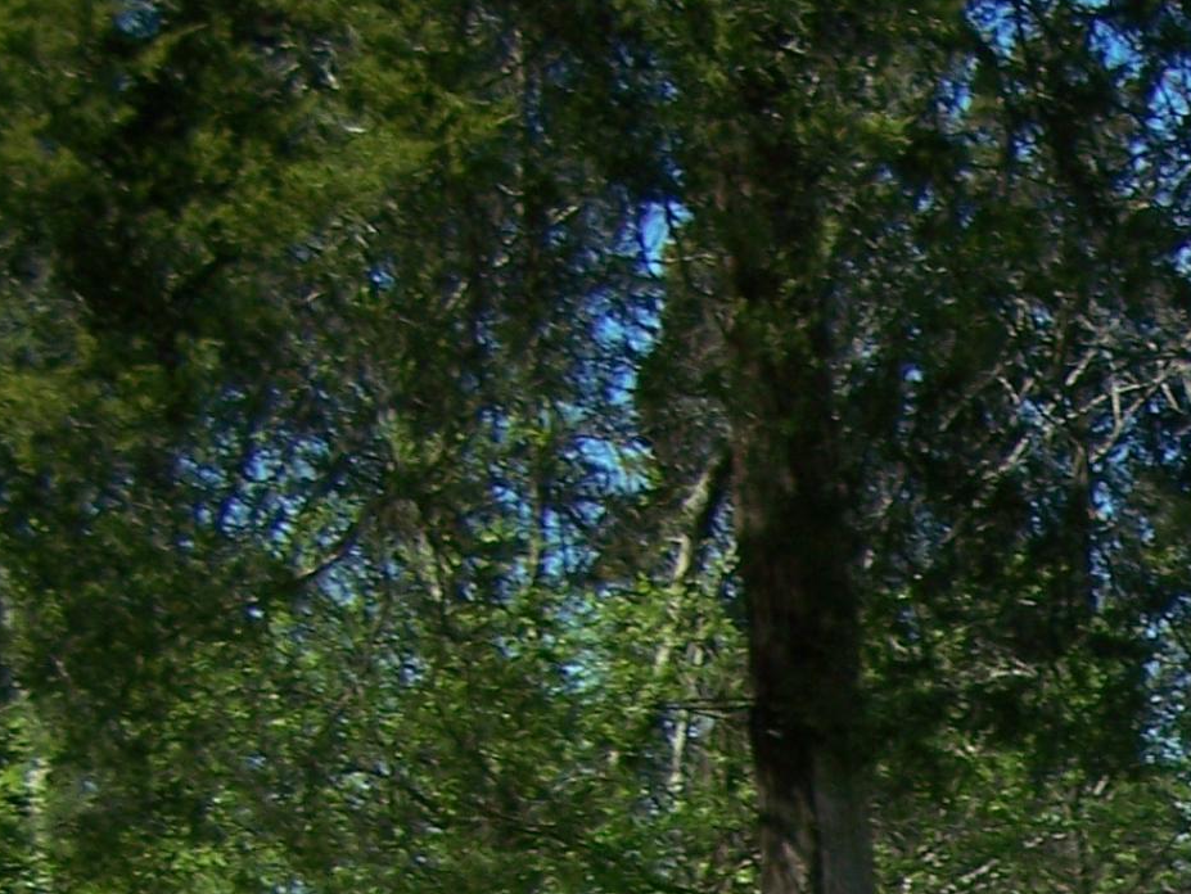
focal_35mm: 123
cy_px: 1355
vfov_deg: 11.5
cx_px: 1731
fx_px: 4234
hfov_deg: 15.0
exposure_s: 1/800
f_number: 2.8
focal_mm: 6.3
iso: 80
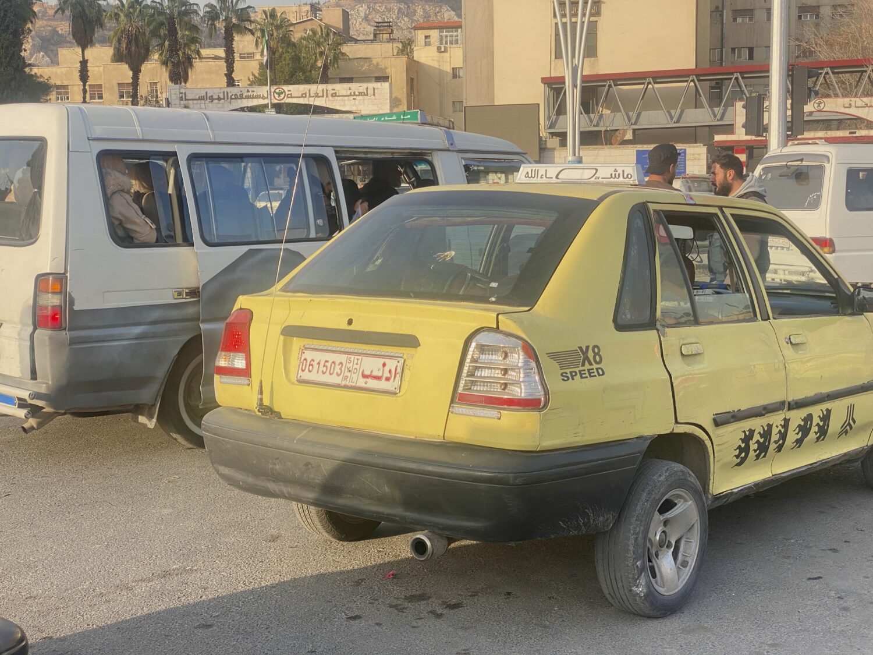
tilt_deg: -5.4
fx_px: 1311
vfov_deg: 28.0
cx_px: 436
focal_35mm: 52
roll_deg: +0.2
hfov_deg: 36.8
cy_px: 328
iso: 20
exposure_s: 1/452
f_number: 2
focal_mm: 6
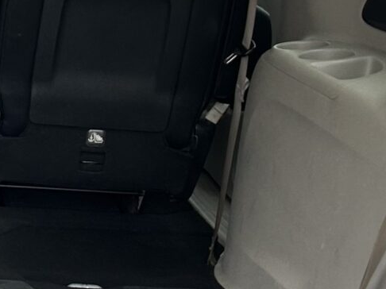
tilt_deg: -14.7
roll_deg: +1.4
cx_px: -110
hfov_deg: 13.9
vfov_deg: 10.8
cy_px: 75
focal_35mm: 137
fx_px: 1527
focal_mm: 5.7
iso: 50
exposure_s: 1/121
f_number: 1.5
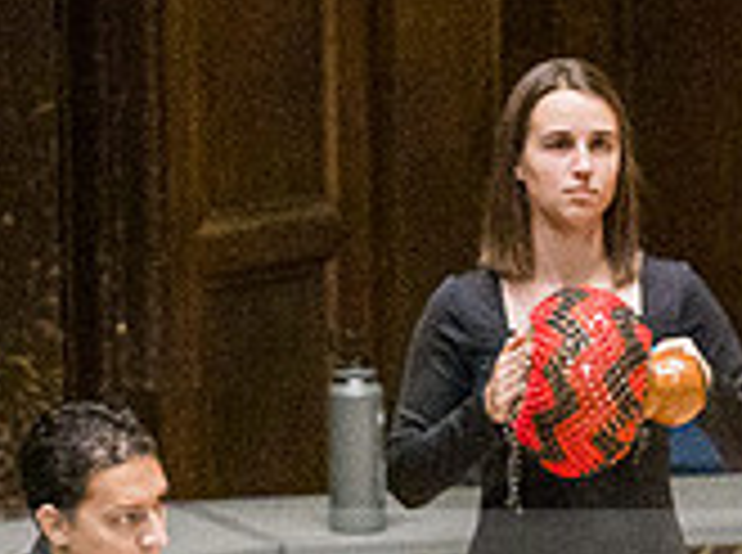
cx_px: 576
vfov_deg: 2.6
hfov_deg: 3.6
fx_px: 11956
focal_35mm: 559
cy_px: 709
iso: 6400
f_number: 3.2
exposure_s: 1/2000
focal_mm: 110
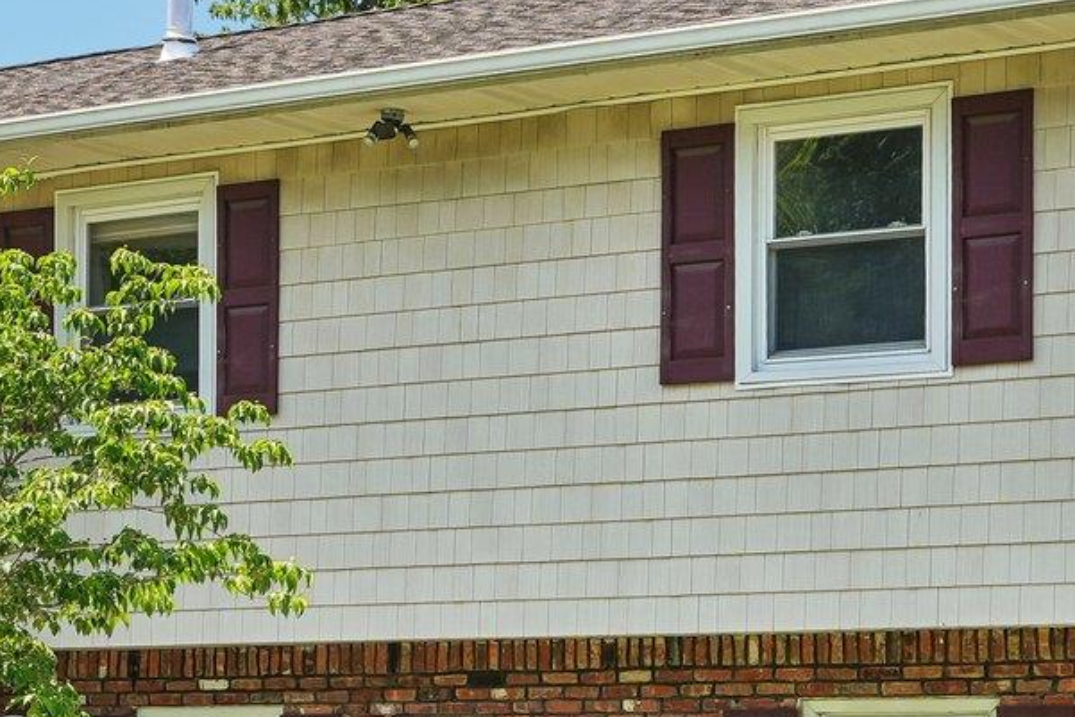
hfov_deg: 18.6
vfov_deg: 12.5
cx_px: 245
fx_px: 3255
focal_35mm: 109
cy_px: 552
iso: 100
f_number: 8
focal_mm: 32
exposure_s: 1/160
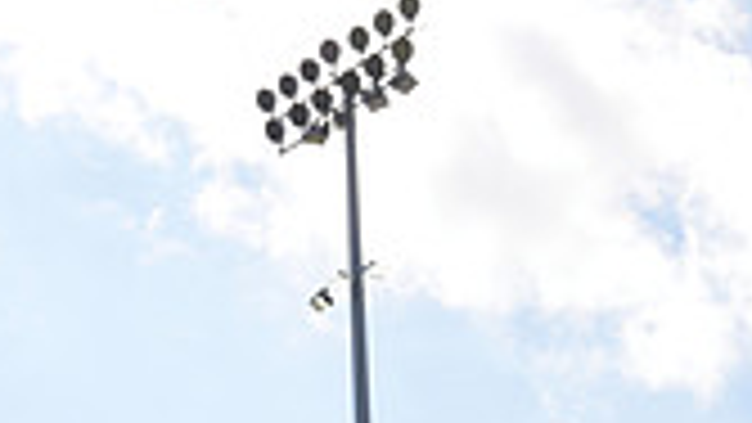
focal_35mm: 96
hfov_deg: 22.1
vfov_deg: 10.9
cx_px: 216
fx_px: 1915
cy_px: 990
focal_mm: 34
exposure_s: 1/200
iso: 125
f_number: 9
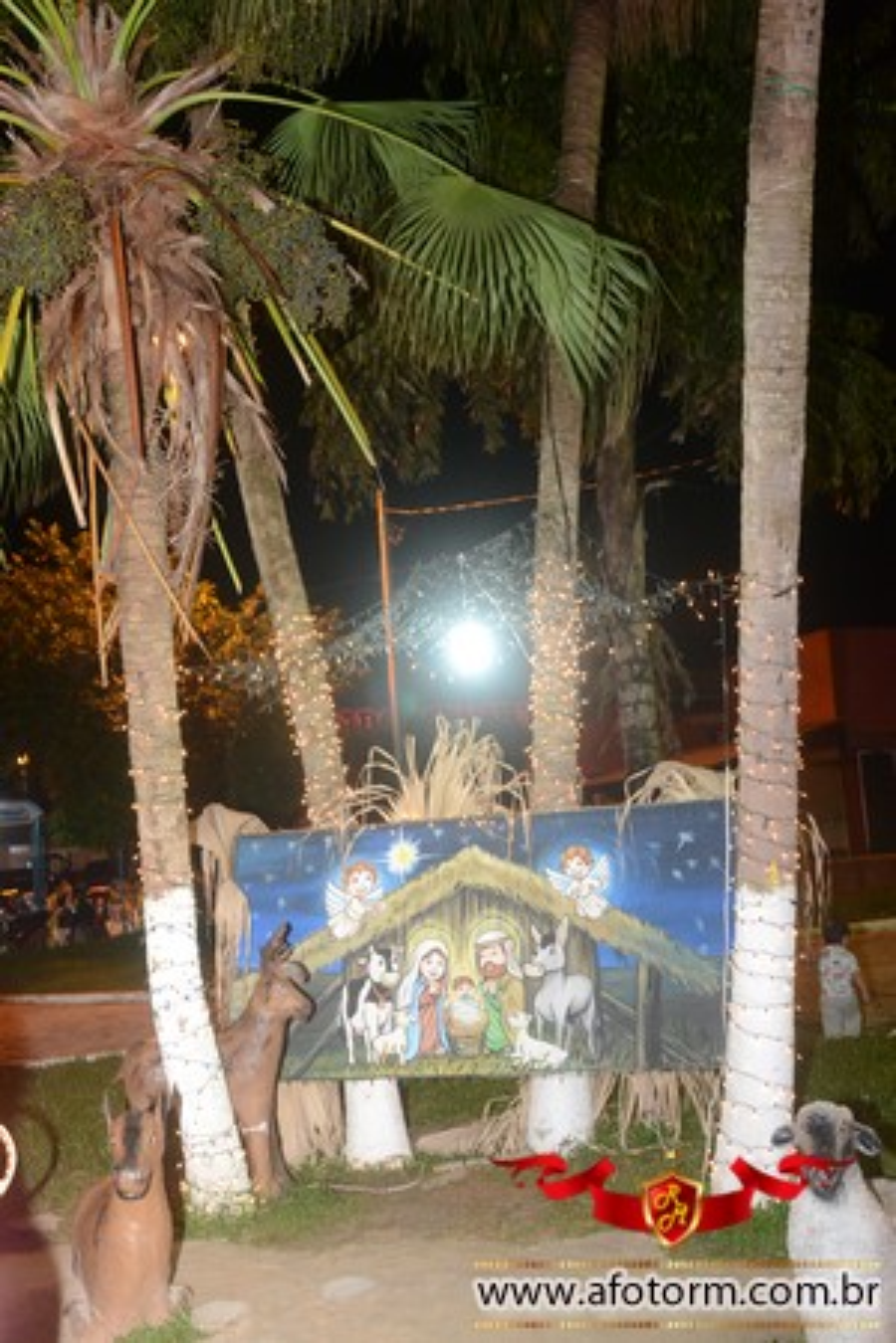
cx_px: 448
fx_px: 1344
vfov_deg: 53.1
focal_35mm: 36
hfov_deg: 36.9
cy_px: 672
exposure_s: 1/60
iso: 1600
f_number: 4.5
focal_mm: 24
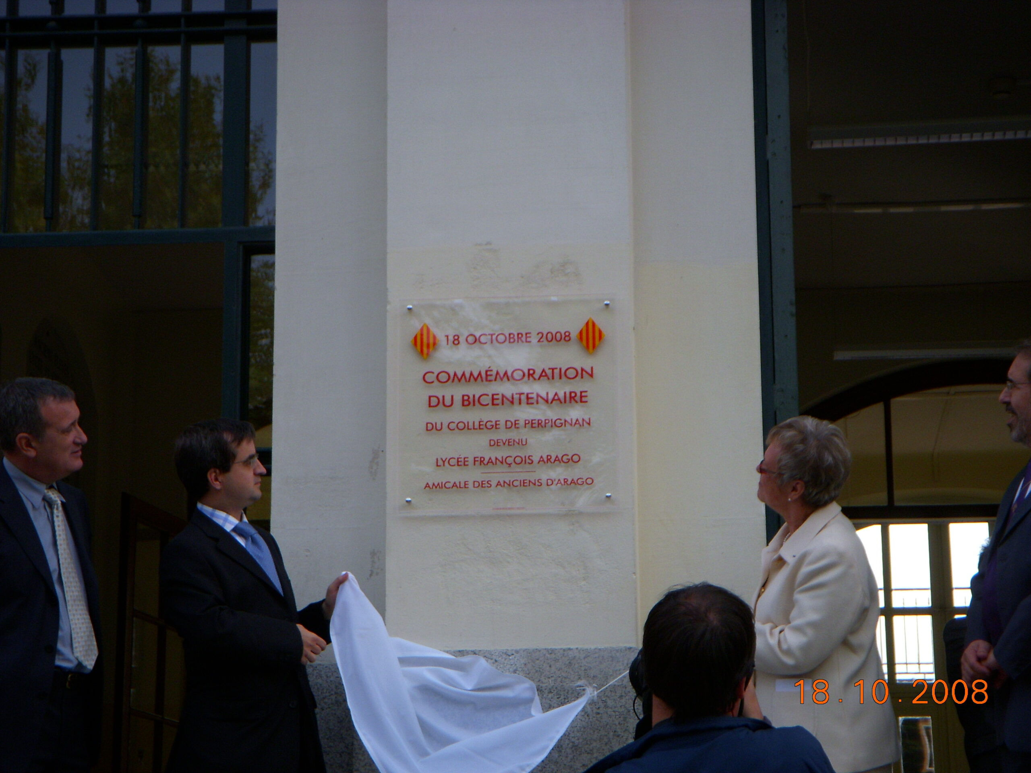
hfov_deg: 20.7
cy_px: 386
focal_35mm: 95
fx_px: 2829
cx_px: 516
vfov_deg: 15.6
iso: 100
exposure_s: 1/400
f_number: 4.1
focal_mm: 15.7
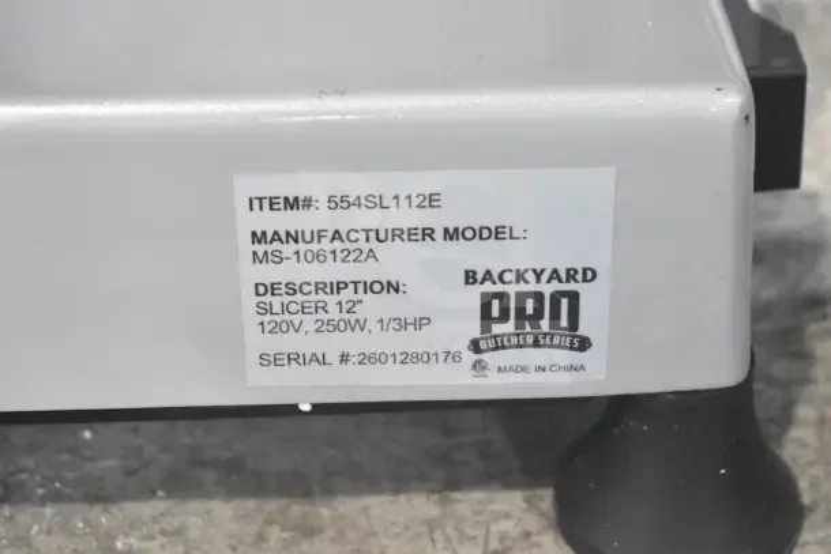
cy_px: 277
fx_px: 1905
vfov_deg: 16.6
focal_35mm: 82
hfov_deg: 24.6
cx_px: 416
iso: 6400
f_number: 5.6
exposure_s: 1/100
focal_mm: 55
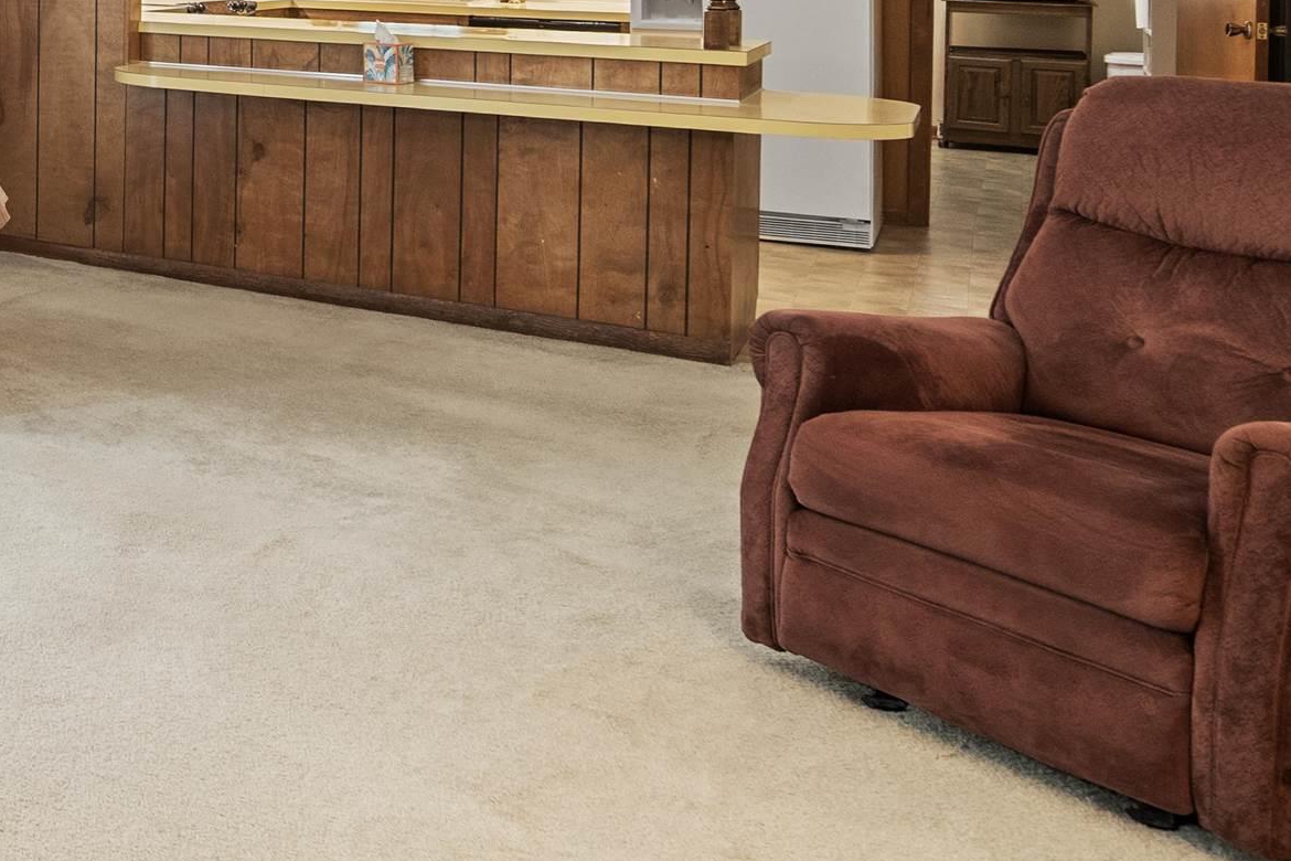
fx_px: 1506
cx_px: -374
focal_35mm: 42
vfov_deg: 29.1
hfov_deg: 33.9
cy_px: -70
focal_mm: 16
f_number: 5.6
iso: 2000
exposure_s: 1/8
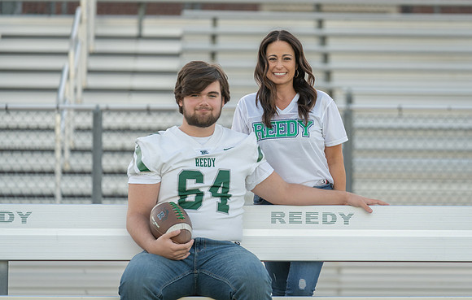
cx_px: 276
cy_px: 117
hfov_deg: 9.8
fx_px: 2755
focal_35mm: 213
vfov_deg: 6.2
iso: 250
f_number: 2.8
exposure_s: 1/320
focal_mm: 178
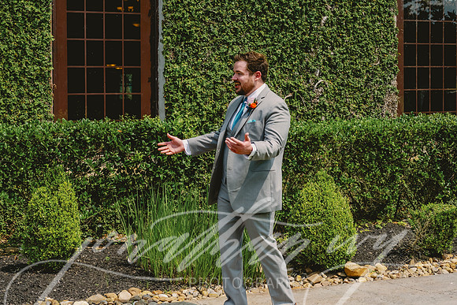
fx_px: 854
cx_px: 205
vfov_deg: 20.2
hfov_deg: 29.9
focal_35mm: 67
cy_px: 109
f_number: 4
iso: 400
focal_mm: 52
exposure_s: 1/4000
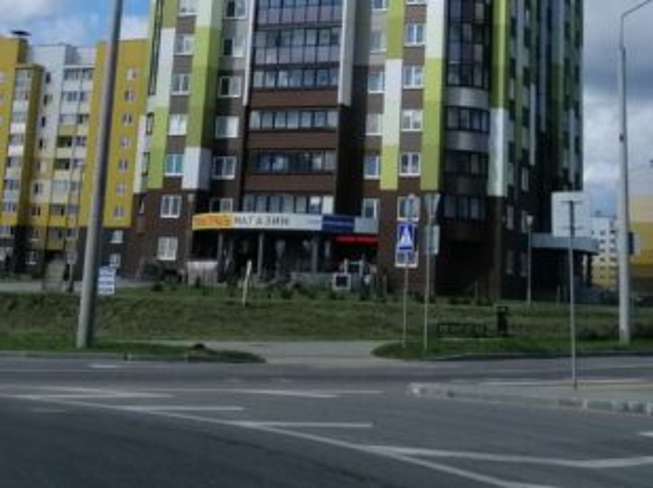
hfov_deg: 27.8
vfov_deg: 20.2
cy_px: -15
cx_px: 387
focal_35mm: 70
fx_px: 1319
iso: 50
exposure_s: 1/1339
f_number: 1.8
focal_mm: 3.95
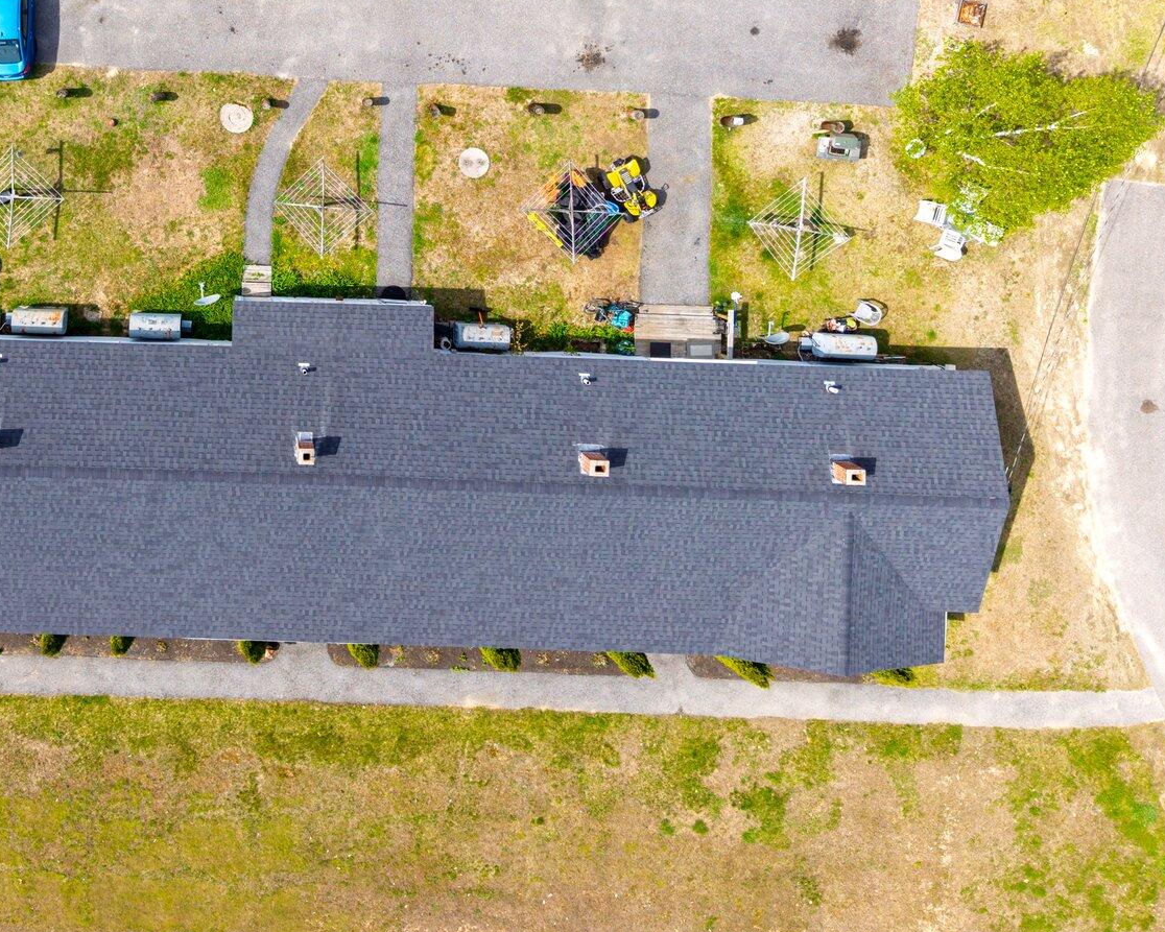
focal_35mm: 43
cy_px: 159
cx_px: 244
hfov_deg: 41.2
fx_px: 1483
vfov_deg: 33.7
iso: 100
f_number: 1.8
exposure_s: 1/2000
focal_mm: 8.67
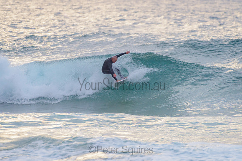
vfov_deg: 2.2
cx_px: 117
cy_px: 79
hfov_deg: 3.4
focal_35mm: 613
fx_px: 4122
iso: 450
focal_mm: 500
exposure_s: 1/1250
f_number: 5.6
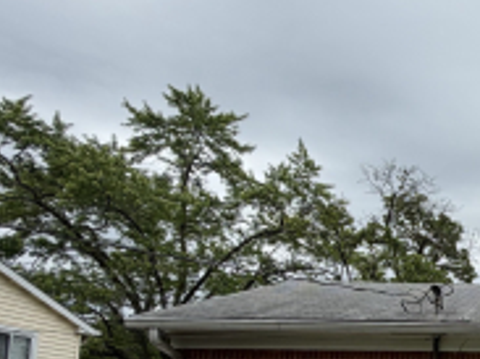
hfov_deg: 29.9
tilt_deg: +6.6
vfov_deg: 26.8
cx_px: 626
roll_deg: +0.2
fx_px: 707
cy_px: 367
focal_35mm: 51
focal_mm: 2.22
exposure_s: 1/864
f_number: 2.2
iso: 20
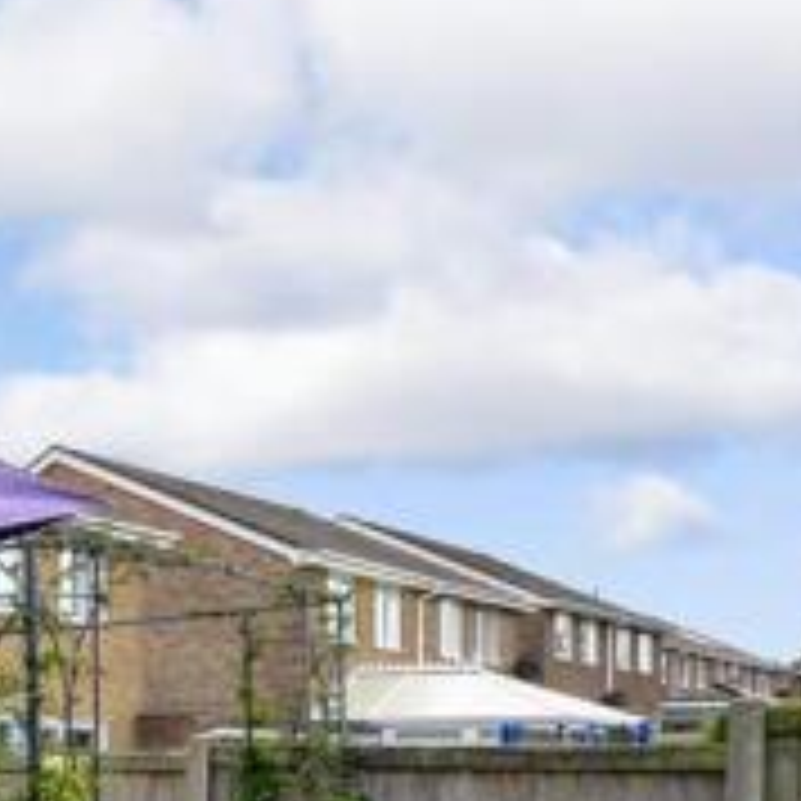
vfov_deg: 33.5
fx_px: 1230
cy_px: 767
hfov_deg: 23.2
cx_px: -572
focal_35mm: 47
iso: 400
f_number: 8
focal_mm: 10
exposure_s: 1/250
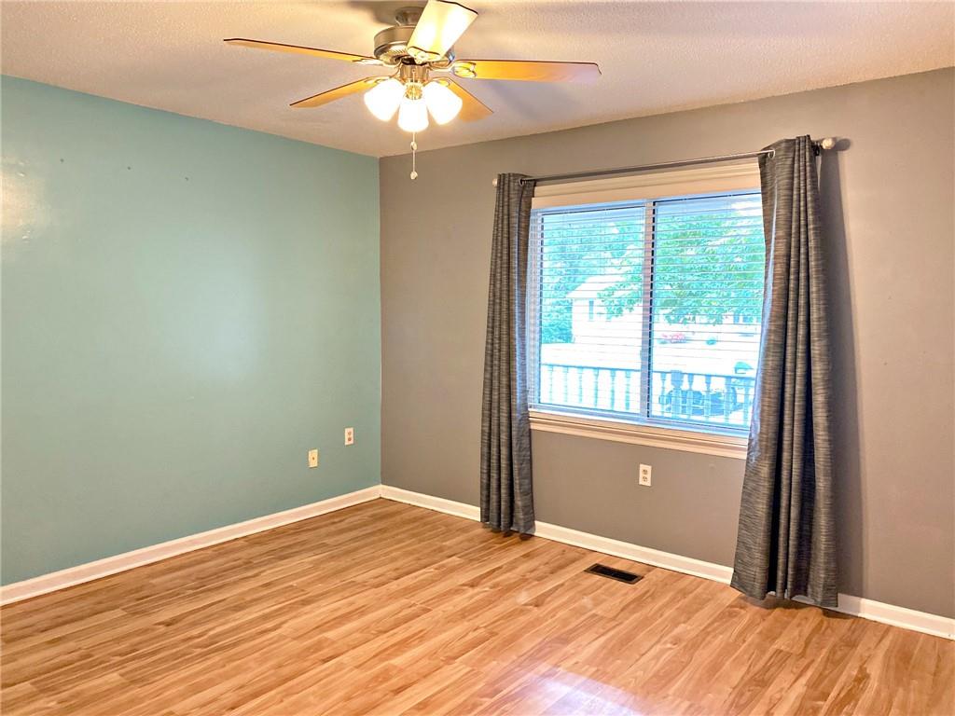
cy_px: 358
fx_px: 717
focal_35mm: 26
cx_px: 478
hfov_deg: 67.3
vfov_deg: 53.1
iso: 400
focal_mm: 4.25
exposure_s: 1/60
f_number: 1.8
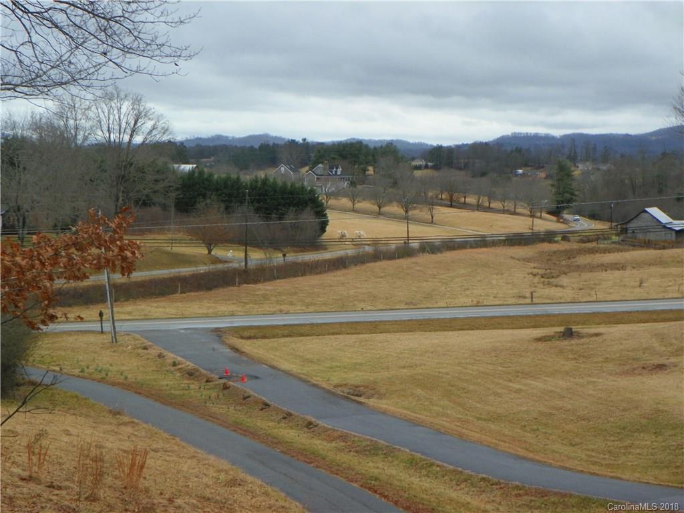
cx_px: 342
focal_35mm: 71
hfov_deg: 27.4
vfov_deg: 20.7
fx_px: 1403
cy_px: 256
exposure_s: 1/80
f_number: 3.5
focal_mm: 12.6
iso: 64
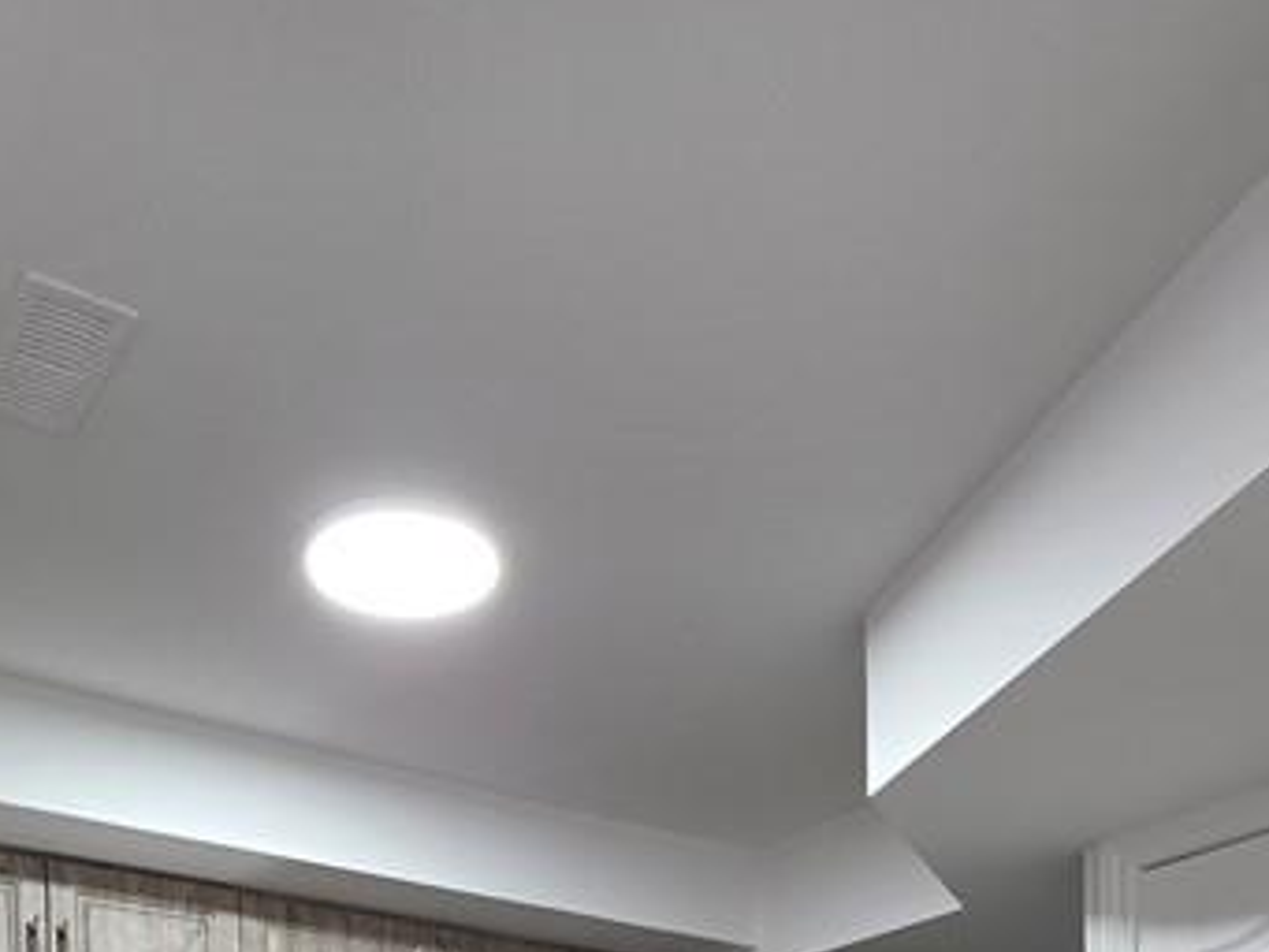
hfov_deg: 47.7
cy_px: 1391
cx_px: 554
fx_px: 1430
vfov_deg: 27.2
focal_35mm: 39
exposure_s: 1/60
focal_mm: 2.2
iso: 160
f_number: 1.9
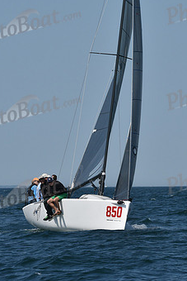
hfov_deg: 4.0
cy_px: 58
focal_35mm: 341
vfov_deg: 6.0
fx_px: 2654
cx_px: 124
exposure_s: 1/1600
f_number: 8
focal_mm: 200
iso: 320
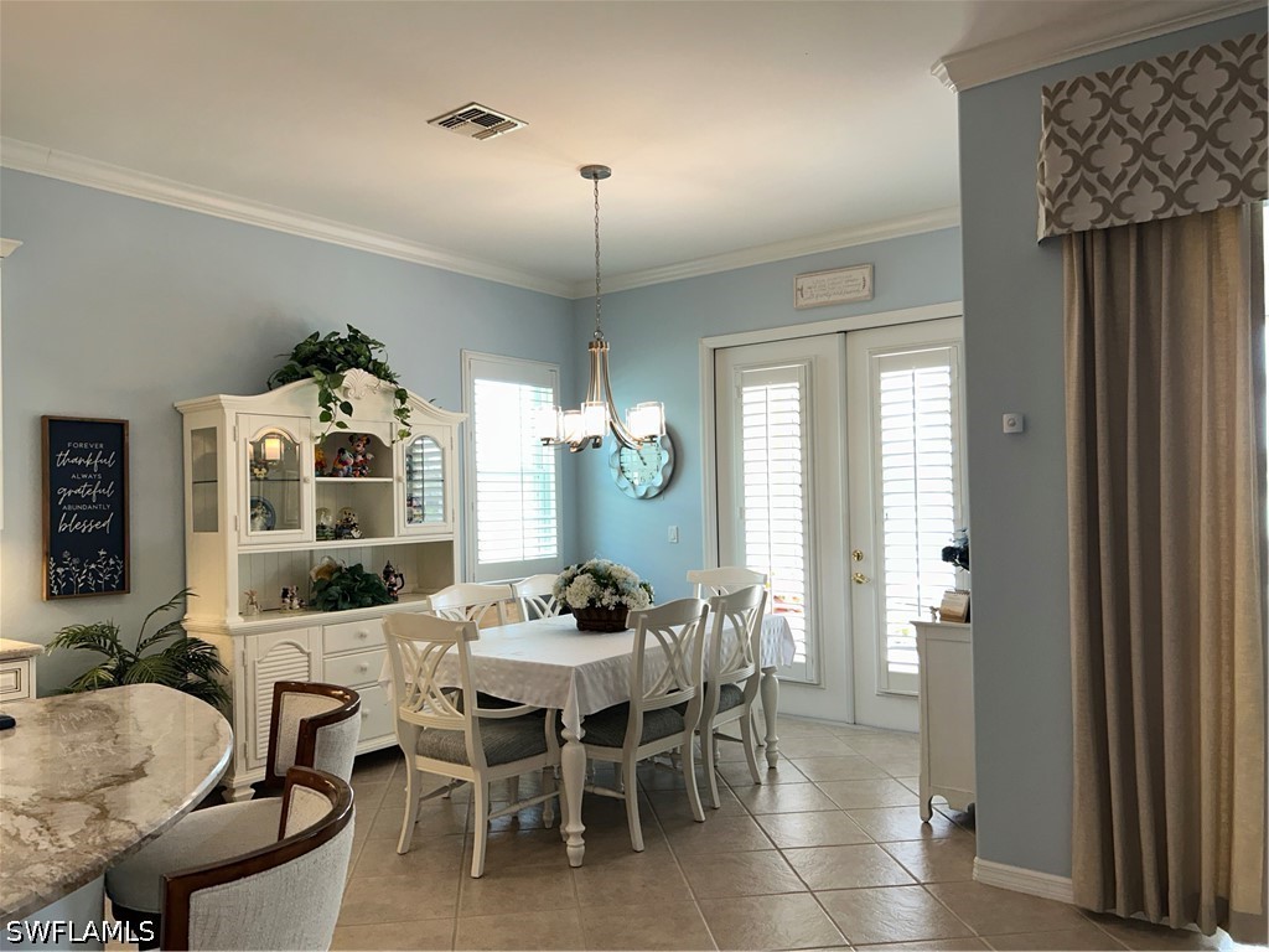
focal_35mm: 26
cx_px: 634
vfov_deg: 53.1
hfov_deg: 67.3
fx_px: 953
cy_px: 476
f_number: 1.5
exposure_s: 1/120
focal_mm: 5.7
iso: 80
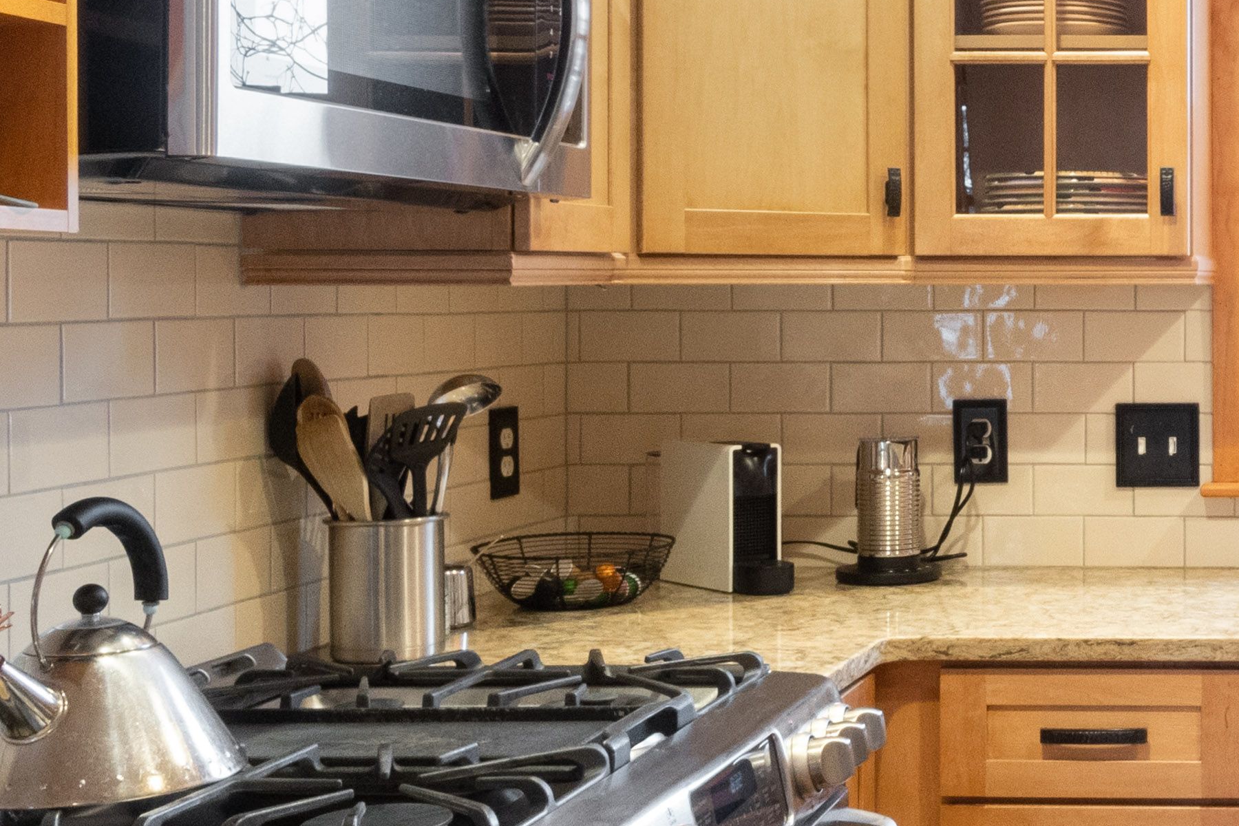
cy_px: 311
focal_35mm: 60
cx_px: 1394
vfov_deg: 22.6
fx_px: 2065
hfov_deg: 29.7
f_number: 11
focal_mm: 12
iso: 1000
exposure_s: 1/4
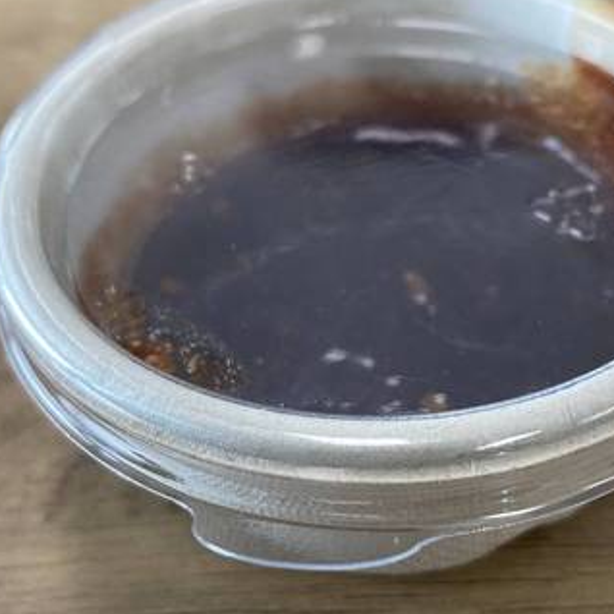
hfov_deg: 33.1
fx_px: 1023
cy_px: 349
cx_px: 413
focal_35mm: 51
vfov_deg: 33.3
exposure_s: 1/100
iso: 80
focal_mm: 4.25
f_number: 1.8
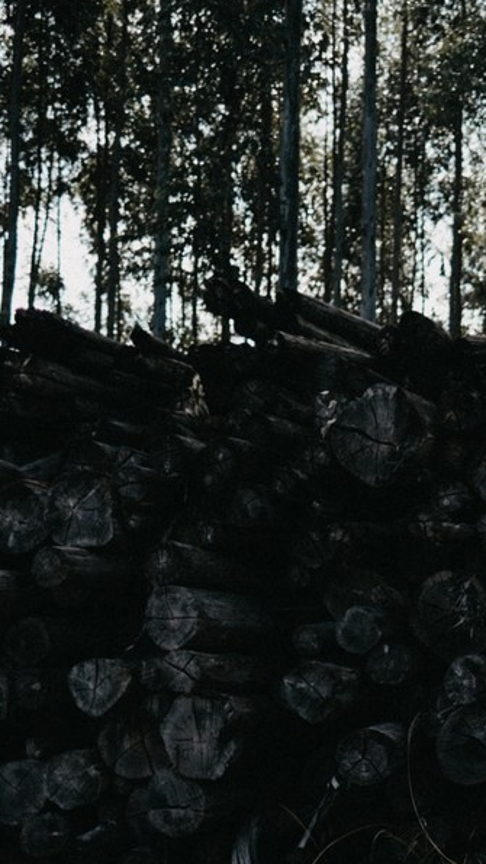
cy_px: 601
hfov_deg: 18.1
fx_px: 1305
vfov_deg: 36.1
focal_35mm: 57
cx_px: 789
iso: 250
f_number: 1.4
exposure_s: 1/2000
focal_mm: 16
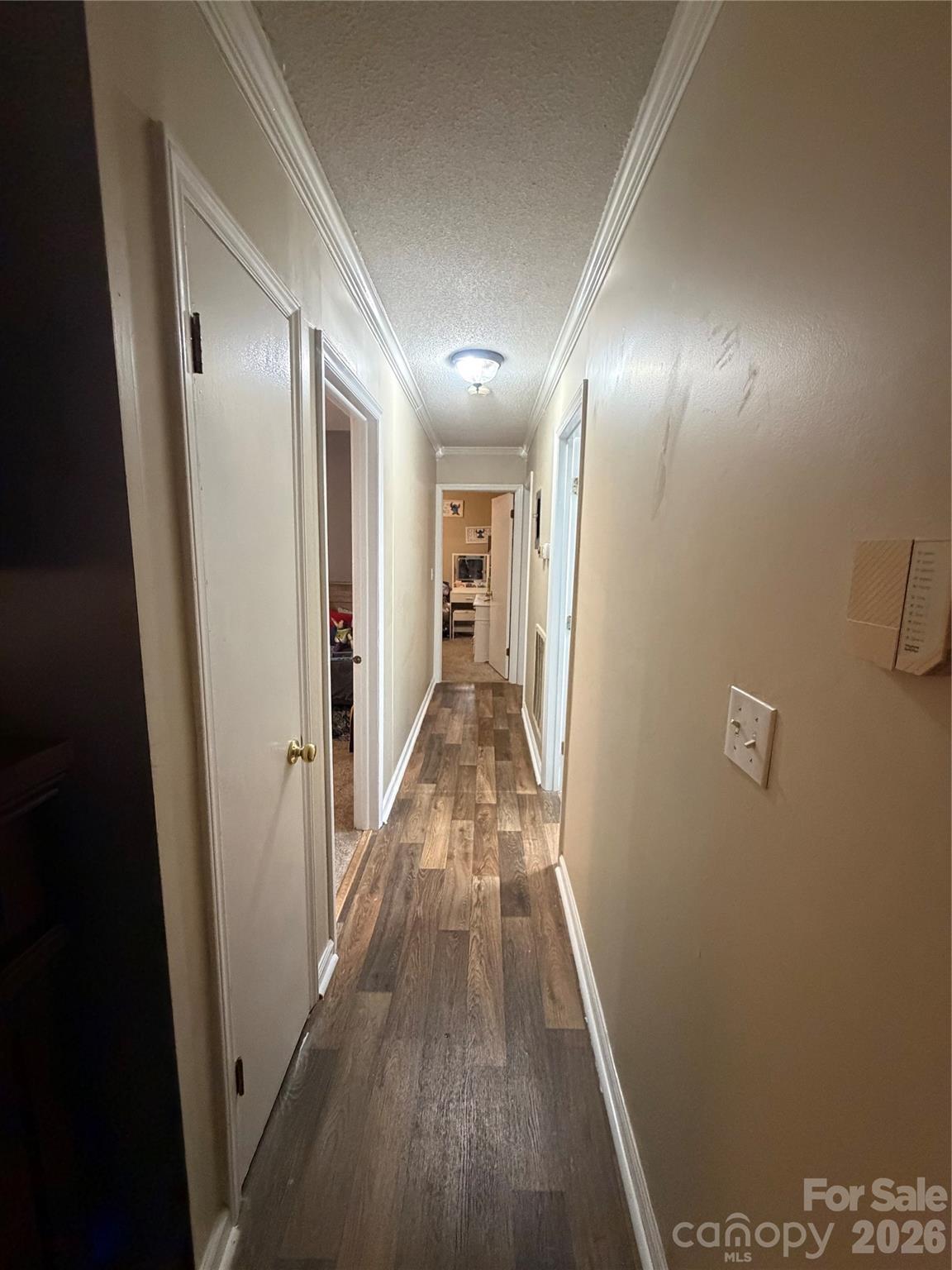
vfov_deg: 102.1
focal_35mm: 14
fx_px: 513
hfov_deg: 85.7
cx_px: 476
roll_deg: -1.4
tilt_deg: -9.2
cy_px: 635
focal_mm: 2.22
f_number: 2.2
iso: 800
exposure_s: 1/60
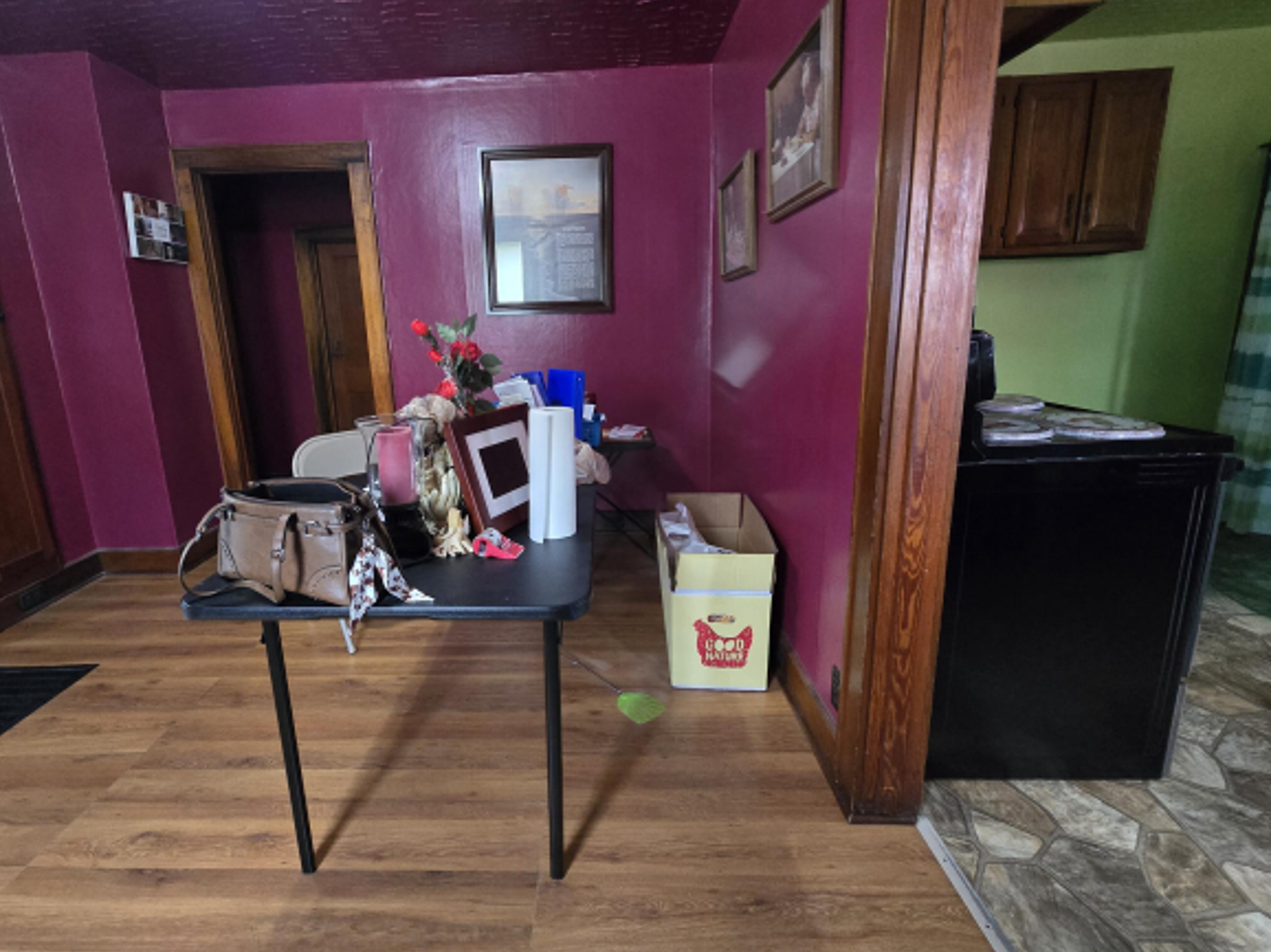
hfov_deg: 97.8
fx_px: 551
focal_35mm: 15
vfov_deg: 81.6
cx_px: 562
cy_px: 453
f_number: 2.2
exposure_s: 1/40
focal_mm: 2.2
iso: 1250
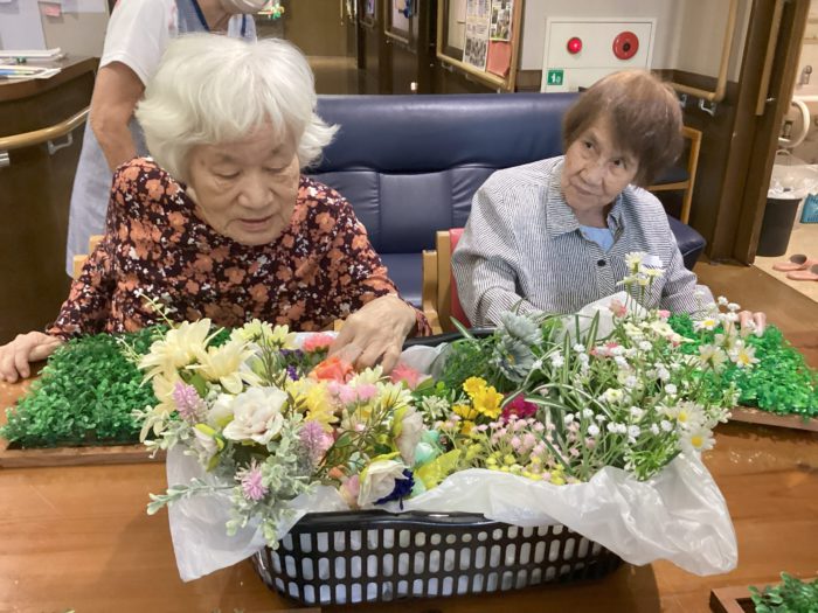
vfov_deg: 45.4
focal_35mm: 31
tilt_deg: -22.6
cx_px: 409
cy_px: 306
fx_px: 733
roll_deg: -0.7
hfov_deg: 58.4
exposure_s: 1/60
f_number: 2.4
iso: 400
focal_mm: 3.3
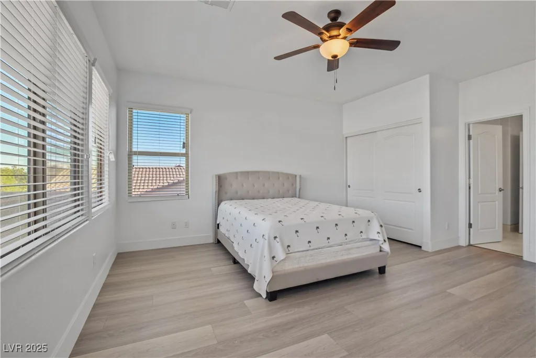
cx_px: 268
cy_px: 179
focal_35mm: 15
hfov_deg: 100.4
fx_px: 223
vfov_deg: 77.3
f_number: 8
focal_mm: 10
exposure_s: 1/20
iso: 400
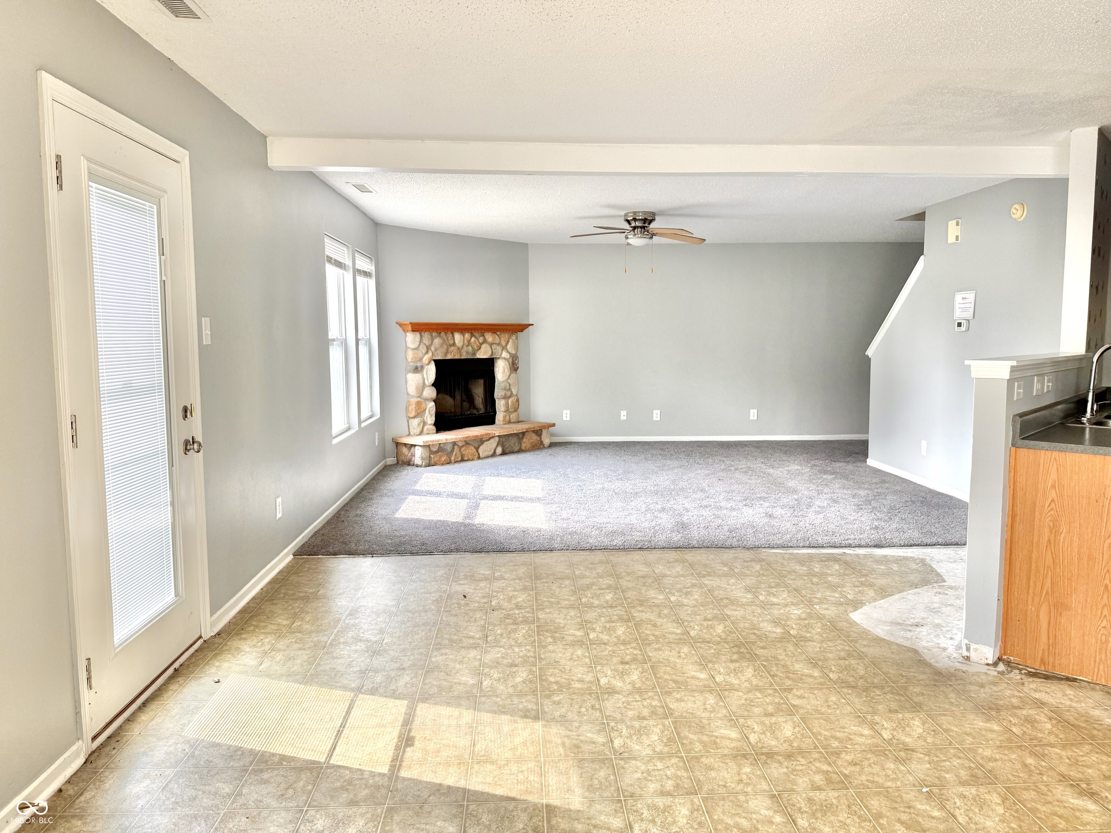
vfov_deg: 56.8
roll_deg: +1.9
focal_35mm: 24
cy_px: 416
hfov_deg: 71.6
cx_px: 556
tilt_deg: -4.6
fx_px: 770
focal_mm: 6.76
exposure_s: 1/121
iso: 100
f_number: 1.78
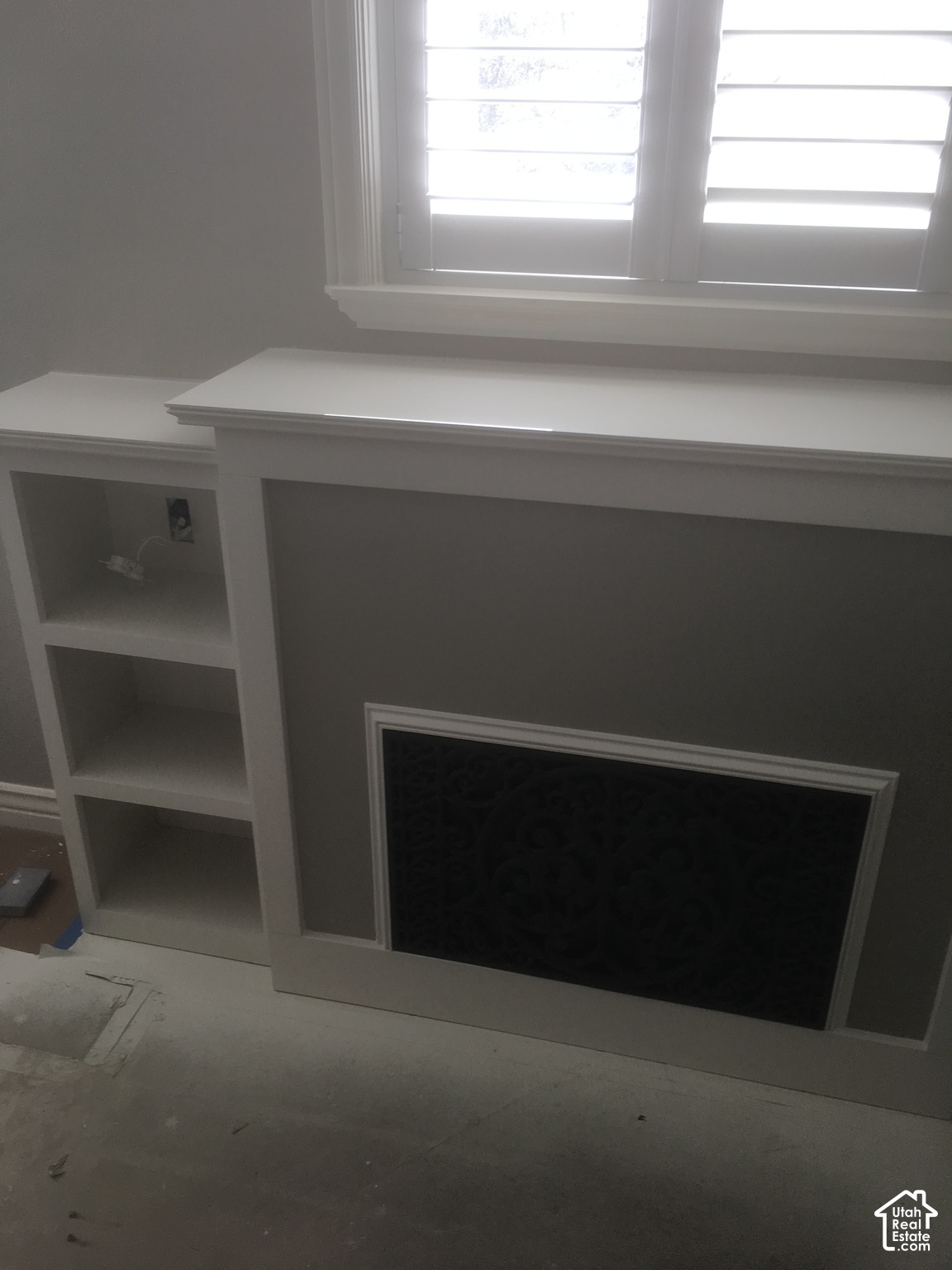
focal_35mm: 29
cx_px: 476
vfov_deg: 61.7
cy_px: 635
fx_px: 1063
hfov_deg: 48.2
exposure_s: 1/120
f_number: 2.2
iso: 25
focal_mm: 4.15
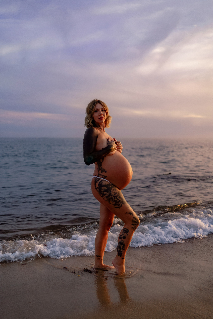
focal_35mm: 35
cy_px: 160
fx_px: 311
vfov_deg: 54.4
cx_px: 106
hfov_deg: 37.9
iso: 160
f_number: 1.8
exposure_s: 1/160
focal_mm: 35
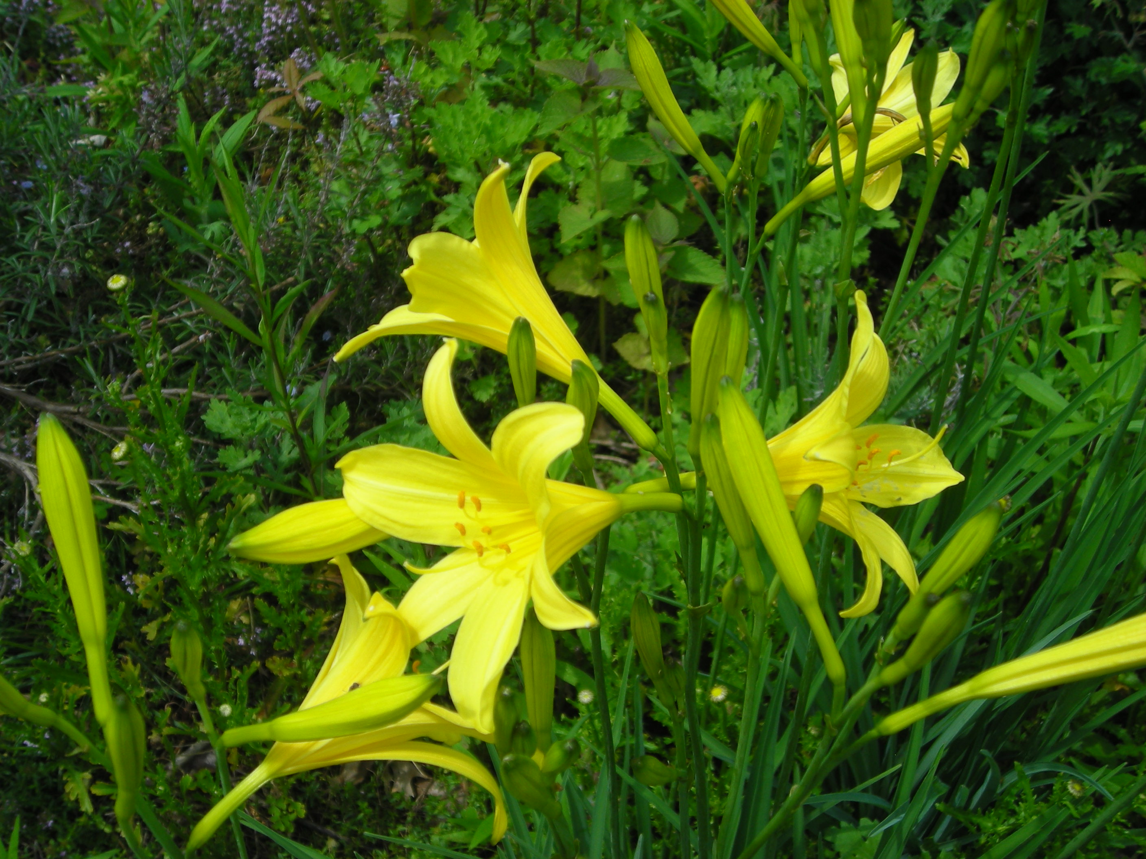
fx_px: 1357
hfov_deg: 45.8
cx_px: 573
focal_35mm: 41
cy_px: 430
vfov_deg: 35.1
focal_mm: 6.8
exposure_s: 1/173
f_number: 6.6
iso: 50
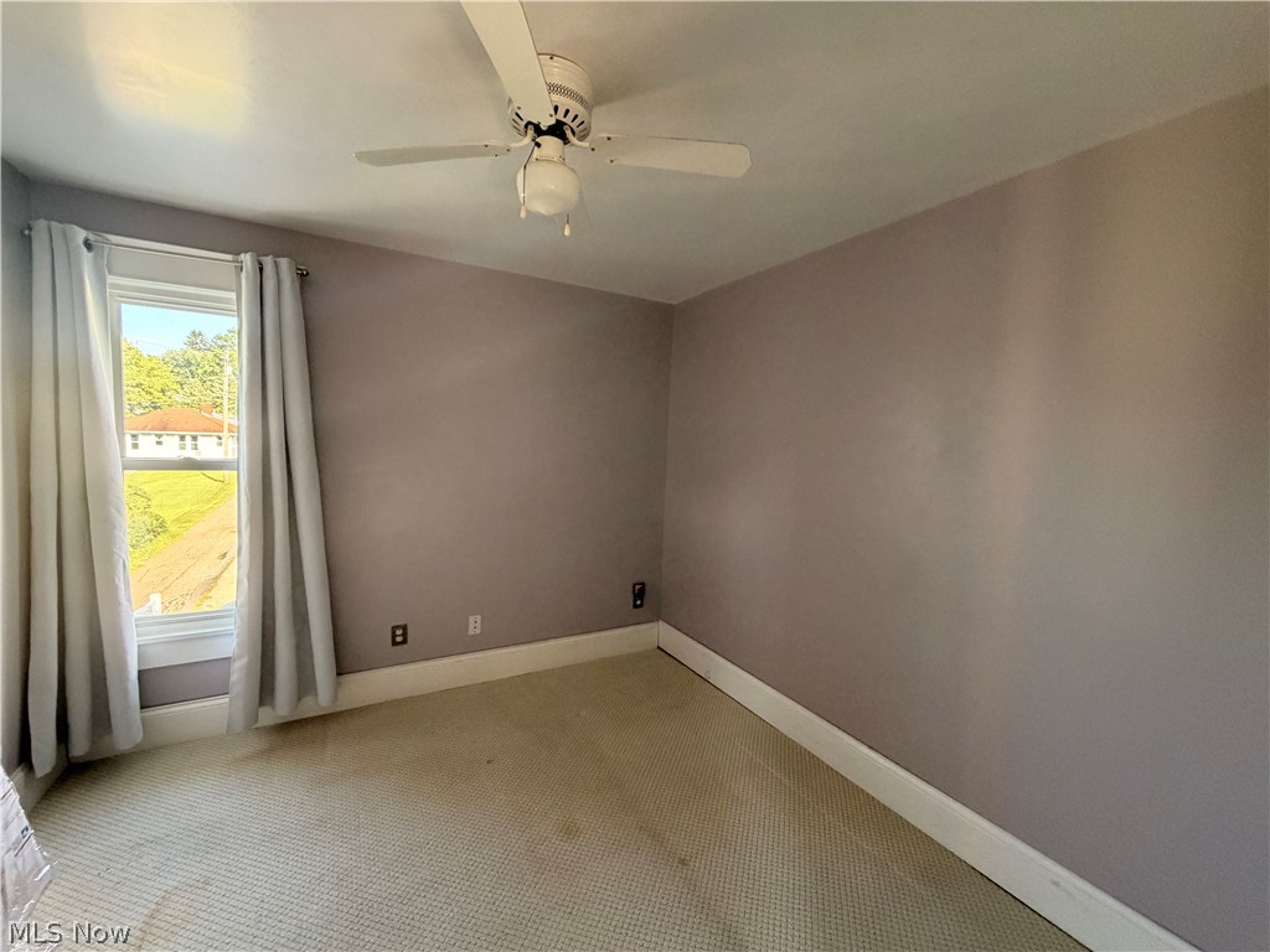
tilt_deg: -4.5
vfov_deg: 85.7
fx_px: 514
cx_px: 635
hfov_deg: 102.1
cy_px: 476
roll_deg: -1.5
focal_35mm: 14
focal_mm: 2.22
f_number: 2.2
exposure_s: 1/60
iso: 320
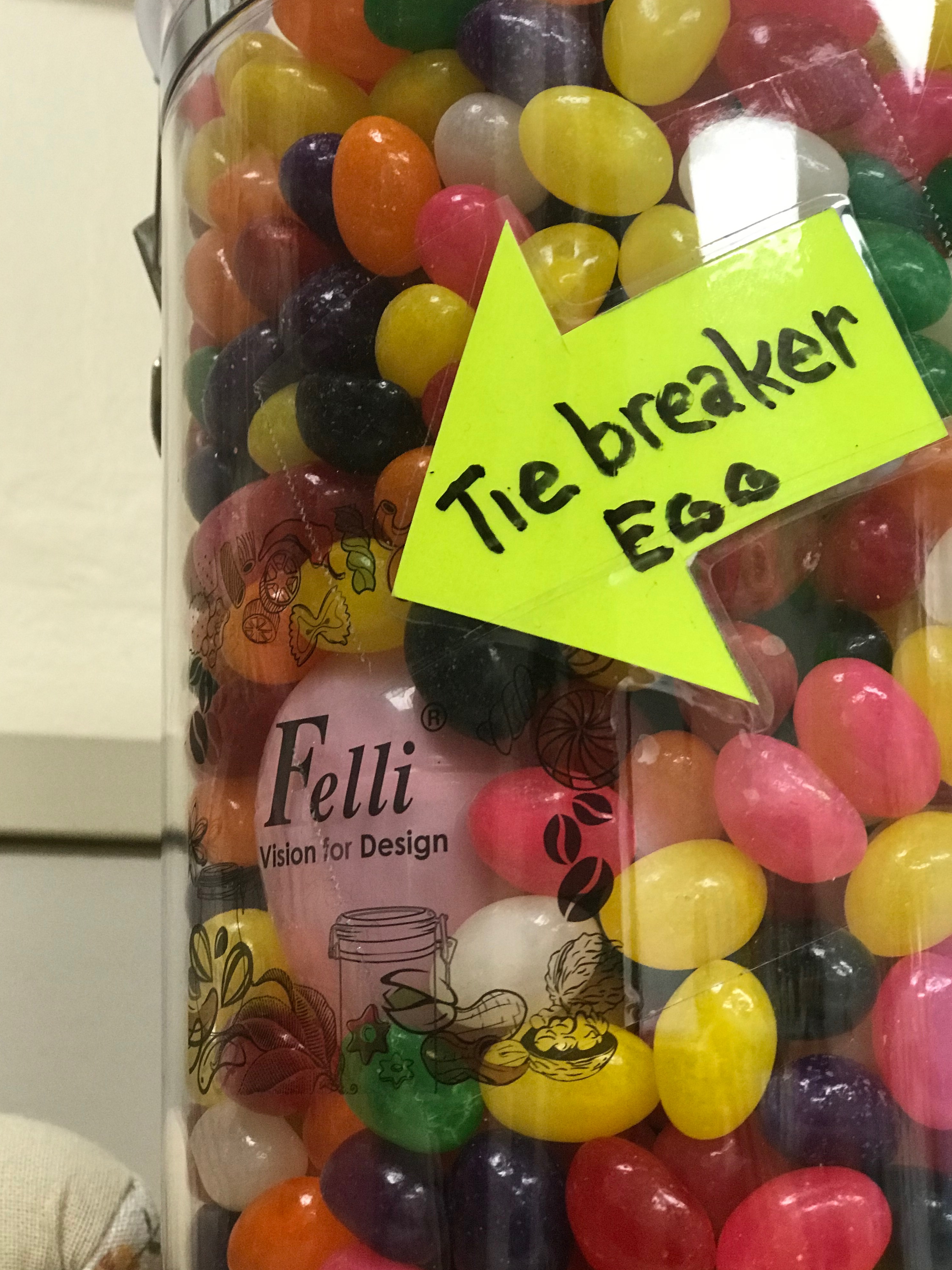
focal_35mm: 58
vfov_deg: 33.2
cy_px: 642
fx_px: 2127
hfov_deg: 25.2
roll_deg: -1.8
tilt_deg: +12.6
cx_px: 472
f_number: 2.8
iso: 200
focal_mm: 6.6
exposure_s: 1/60
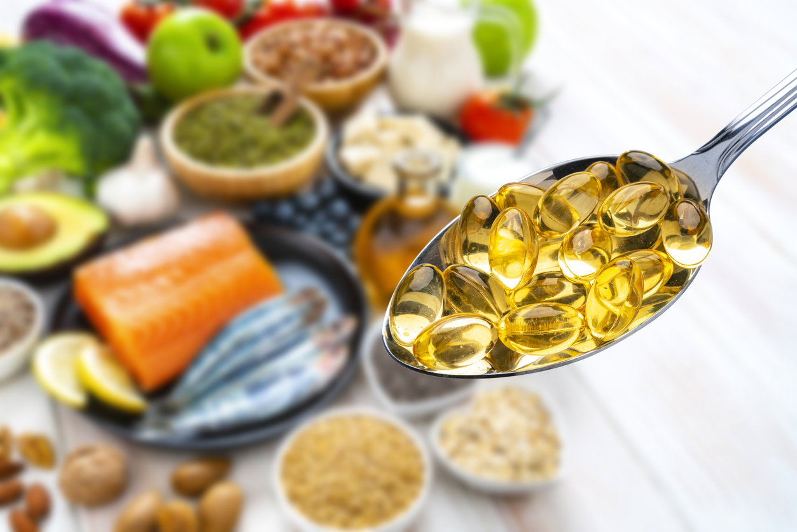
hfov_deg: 48.4
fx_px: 886
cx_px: 398
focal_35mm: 40
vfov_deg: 33.4
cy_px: 266
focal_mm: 40
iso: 200
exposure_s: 1/100
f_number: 13
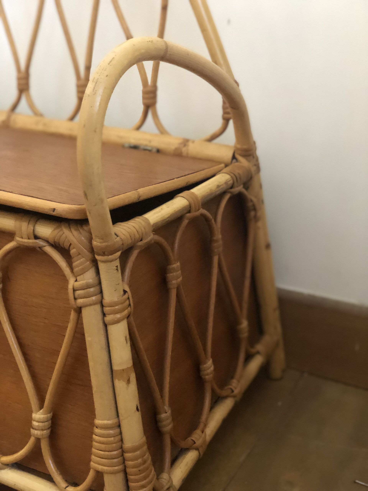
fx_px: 737
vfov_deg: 36.8
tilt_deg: -22.4
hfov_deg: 28.0
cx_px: 184
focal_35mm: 52
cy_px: 246
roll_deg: +0.6
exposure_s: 1/8
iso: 200
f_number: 2.4
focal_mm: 6
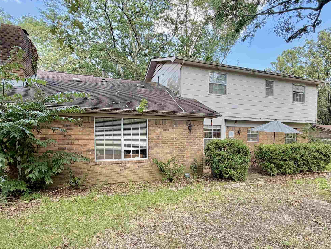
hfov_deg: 76.0
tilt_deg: -2.0
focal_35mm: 22
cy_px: 148
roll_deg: +0.4
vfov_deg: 60.6
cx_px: 189
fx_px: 210
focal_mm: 2.22
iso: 64
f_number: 2.2
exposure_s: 1/121
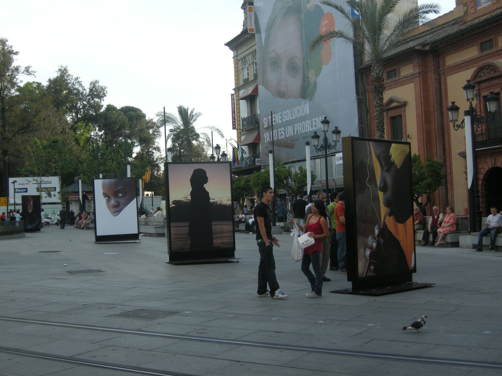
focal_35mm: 47
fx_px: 682
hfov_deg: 40.4
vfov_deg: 30.9
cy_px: 188
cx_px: 251
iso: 64
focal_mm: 10.1
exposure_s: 1/187
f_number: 6.1
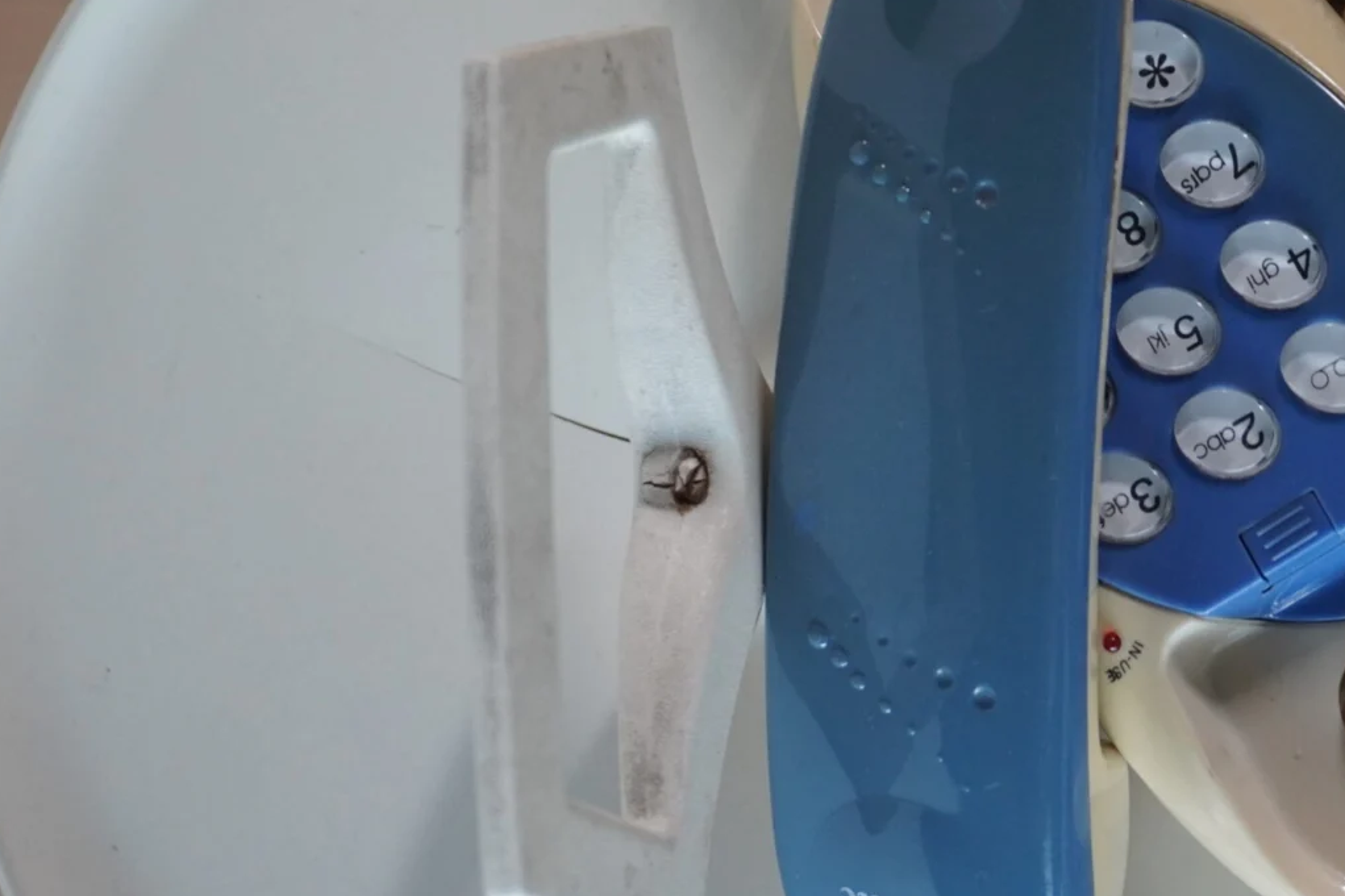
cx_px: 1075
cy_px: 329
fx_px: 2316
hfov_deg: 31.5
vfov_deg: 21.8
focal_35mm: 62
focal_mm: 22
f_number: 4
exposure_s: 1/160
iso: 1000
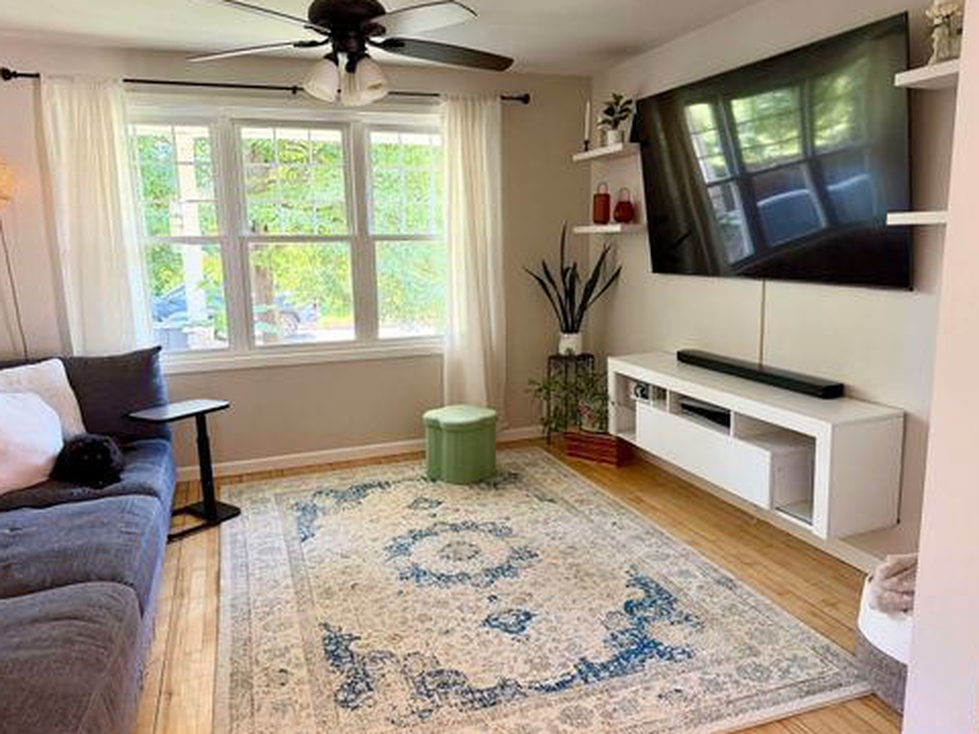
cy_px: 358
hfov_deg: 69.4
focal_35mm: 25
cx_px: 483
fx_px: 707
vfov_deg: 54.9
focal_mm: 6.76
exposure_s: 1/60
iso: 250
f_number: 1.78
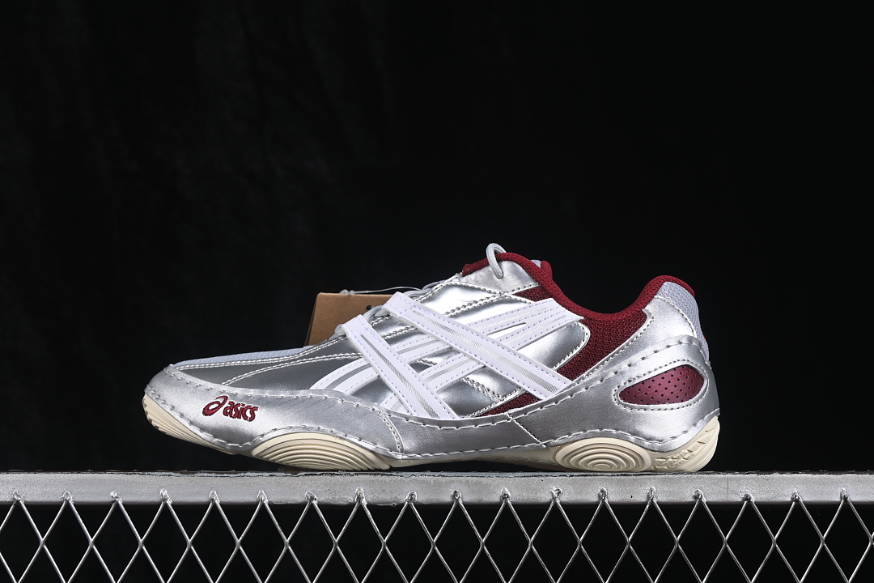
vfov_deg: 18.2
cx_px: 437
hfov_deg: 27.0
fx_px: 1821
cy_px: 292
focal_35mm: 75
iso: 160
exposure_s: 1/80
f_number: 8
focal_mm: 50
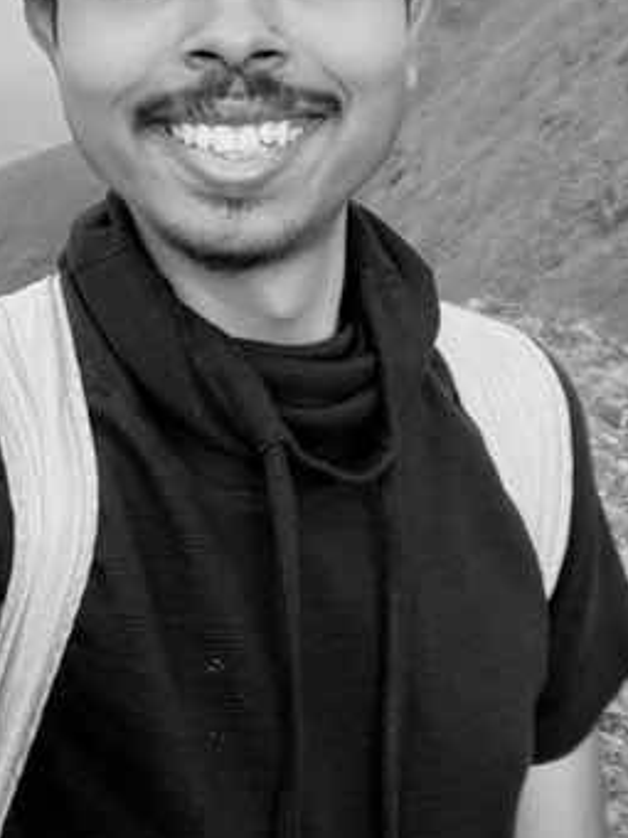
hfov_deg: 27.4
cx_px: 227
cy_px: 131
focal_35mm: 53
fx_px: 1282
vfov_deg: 34.7
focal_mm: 2.71
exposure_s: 1/121
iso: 50
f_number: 2.2
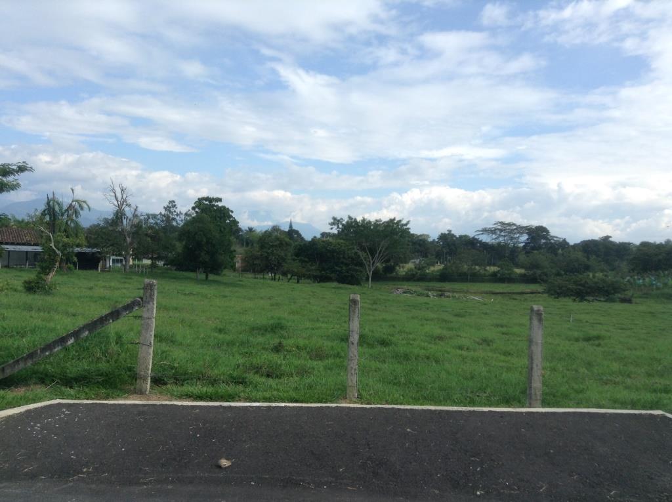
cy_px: 251
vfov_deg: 42.8
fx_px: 640
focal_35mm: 33
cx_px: 336
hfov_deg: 55.4
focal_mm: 3.3
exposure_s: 1/950
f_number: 2.4
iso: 25
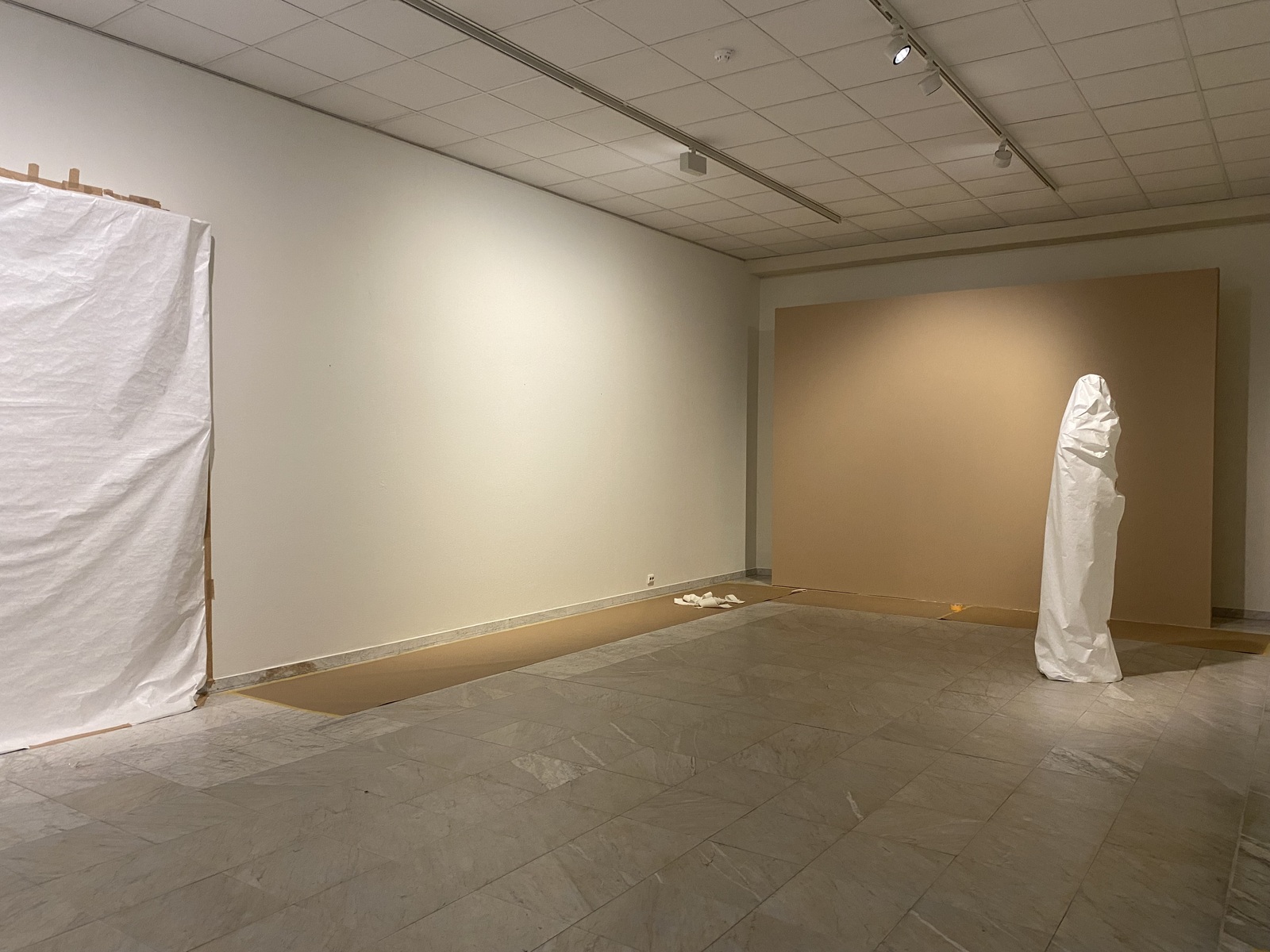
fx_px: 954
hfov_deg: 67.3
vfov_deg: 53.1
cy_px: 476
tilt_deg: -2.6
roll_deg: -0.3
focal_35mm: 26
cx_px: 635
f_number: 1.8
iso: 160
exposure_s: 1/47
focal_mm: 4.25
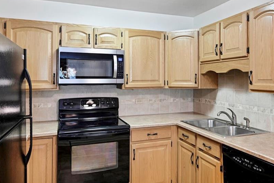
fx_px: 213
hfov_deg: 65.3
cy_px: 85
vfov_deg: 46.3
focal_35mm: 28
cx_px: 150
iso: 400
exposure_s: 1/4
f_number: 7.1
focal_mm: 14
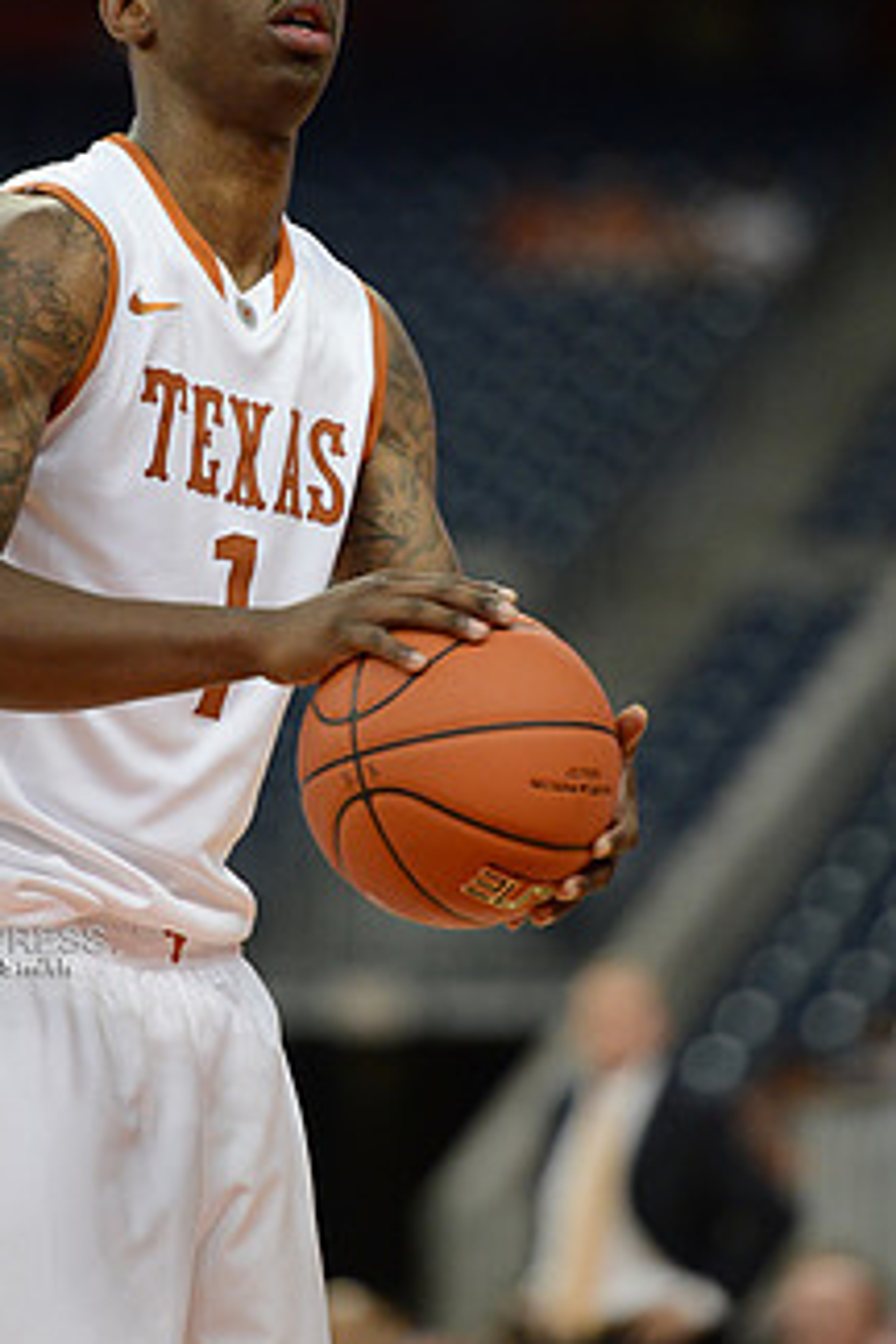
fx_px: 10378
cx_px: 415
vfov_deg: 7.4
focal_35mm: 278
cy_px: 572
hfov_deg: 4.9
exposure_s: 1/1600
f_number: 2.8
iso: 3200
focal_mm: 200
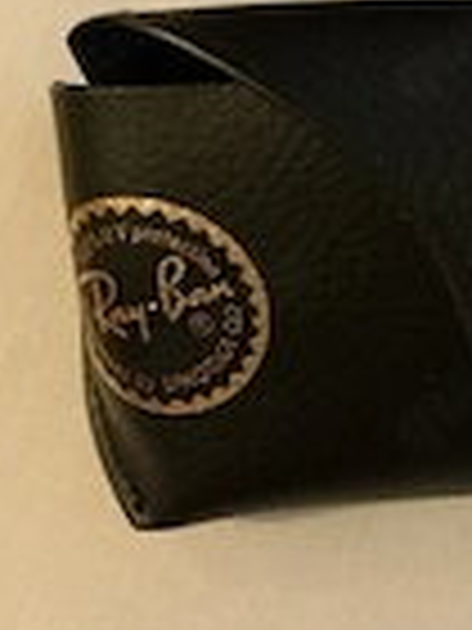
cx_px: 620
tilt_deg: -85.7
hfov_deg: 16.7
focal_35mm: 83
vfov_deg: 22.9
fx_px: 1509
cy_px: 45
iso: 500
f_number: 1.8
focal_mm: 3
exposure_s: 1/20
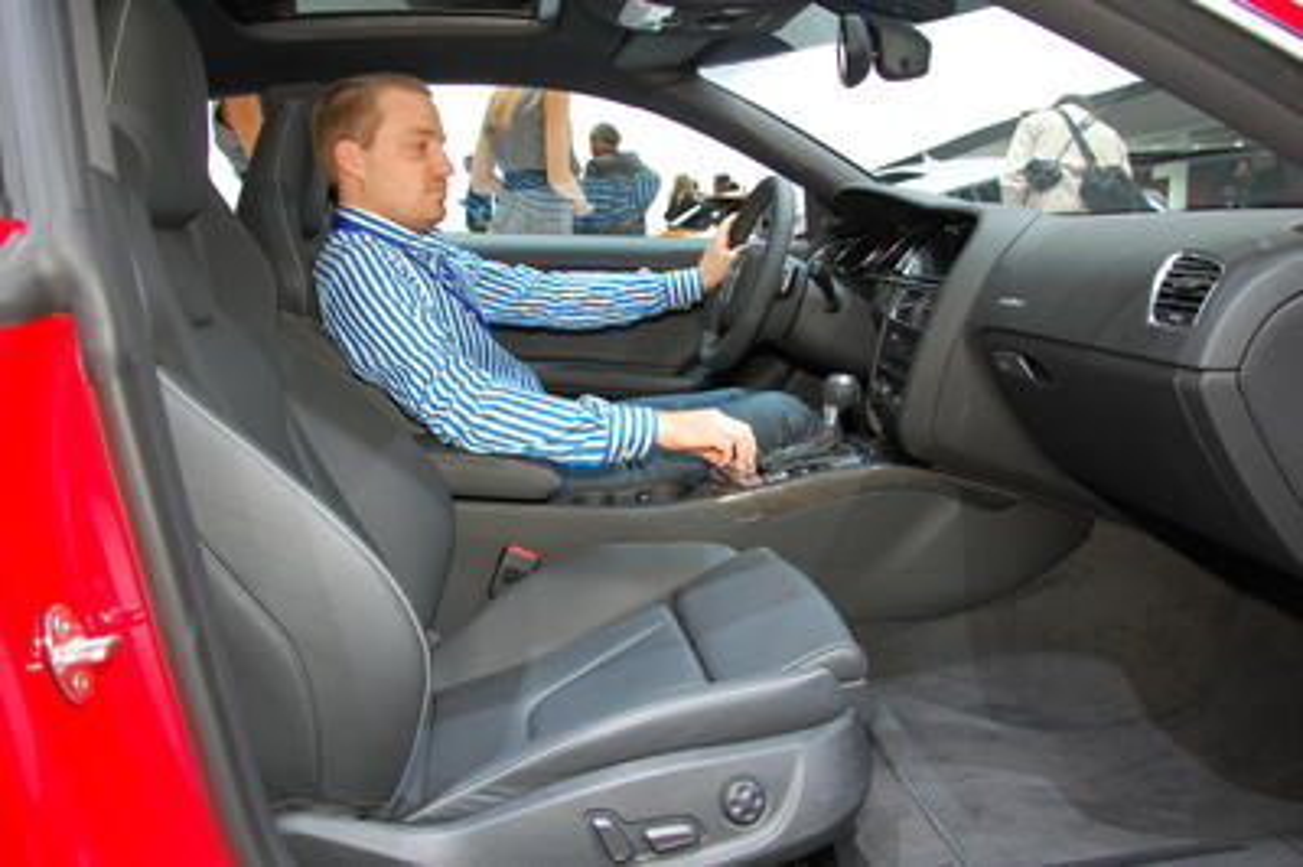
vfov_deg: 47.9
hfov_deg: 67.4
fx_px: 976
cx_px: 652
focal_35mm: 27
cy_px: 434
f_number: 4
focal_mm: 18
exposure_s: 1/60
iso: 200
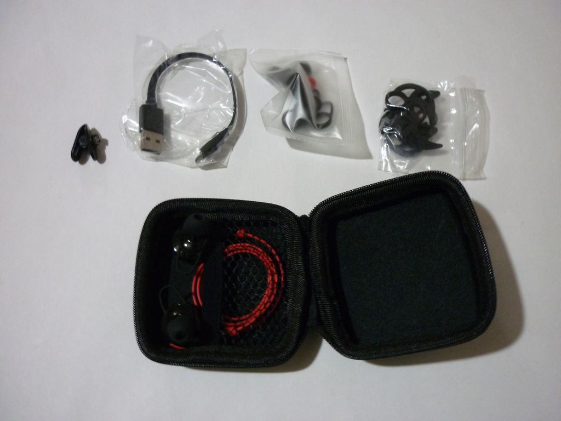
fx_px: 535
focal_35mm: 33
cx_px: 280
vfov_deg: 42.9
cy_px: 210
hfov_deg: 55.4
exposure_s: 1/13
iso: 400
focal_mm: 5.5
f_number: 2.8
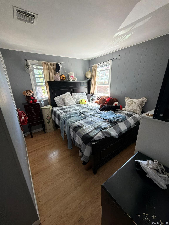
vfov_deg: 102.1
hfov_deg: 85.7
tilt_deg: -17.4
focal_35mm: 14
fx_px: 91
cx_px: 84
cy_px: 112
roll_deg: +2.6
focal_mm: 2.22
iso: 250
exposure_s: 1/60
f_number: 2.2
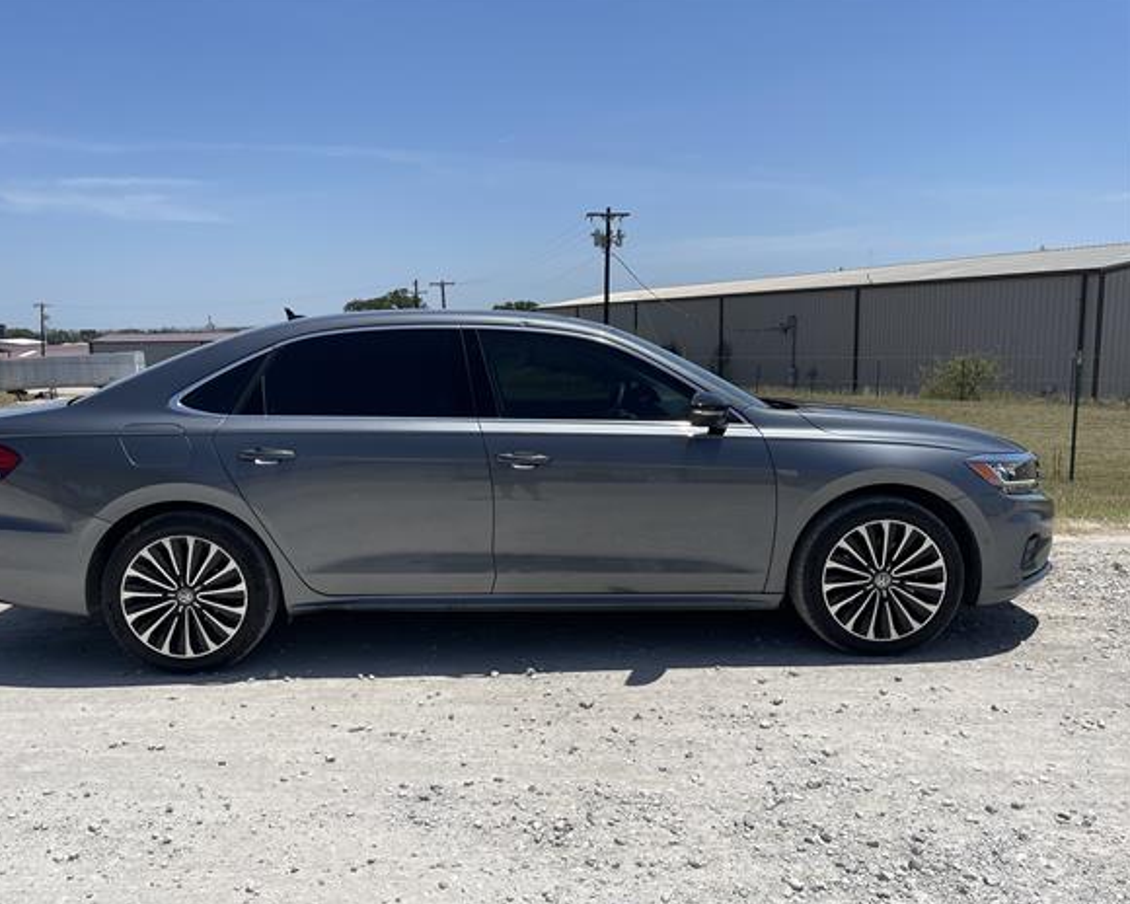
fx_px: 936
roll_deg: +1.0
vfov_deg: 51.5
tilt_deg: -7.7
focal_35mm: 28
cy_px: 454
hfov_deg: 62.1
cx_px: 514
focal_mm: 5.1
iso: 32
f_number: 1.6
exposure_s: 1/5618
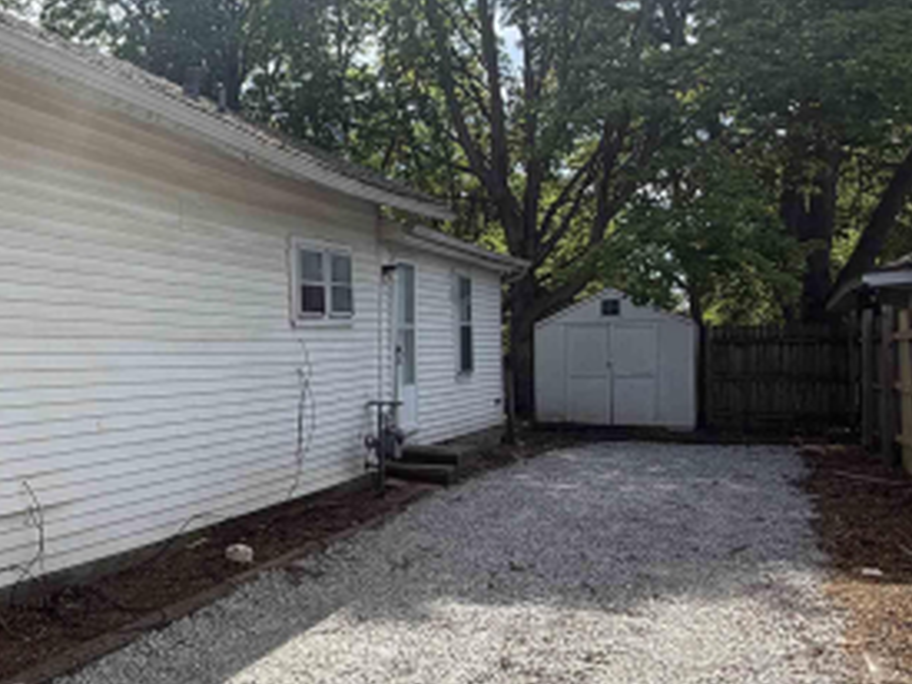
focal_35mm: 34
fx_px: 895
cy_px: 342
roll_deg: -0.2
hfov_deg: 48.8
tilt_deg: -0.6
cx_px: 108
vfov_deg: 41.8
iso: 25
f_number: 2.2
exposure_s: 1/770
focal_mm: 2.22
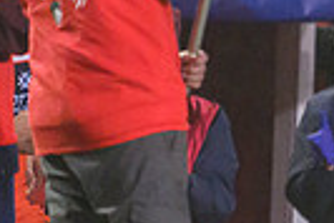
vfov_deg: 0.4
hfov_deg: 0.7
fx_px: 29331
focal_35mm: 3158
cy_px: 276
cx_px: 816
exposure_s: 1/800
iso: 8000
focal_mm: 560
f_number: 4
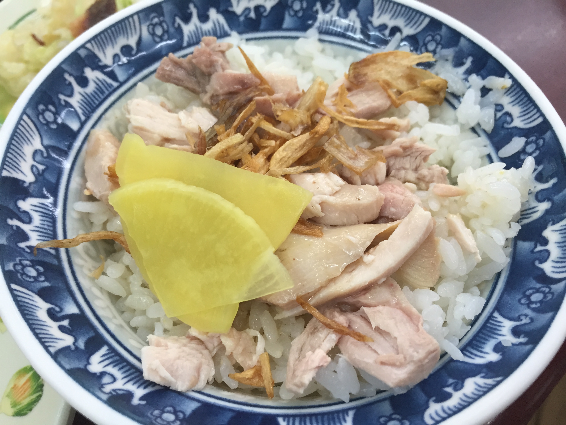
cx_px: 283
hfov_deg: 61.7
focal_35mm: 29
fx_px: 474
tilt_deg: -57.0
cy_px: 212
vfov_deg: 48.2
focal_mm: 4.15
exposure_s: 1/30
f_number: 2.2
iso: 40
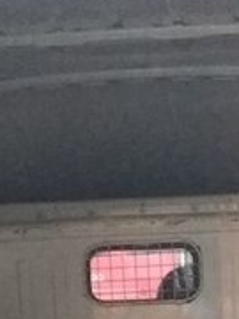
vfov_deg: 28.7
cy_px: 385
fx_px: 534
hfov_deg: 25.2
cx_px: 133
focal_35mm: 58
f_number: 2
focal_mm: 3.57
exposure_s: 1/33
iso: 1281
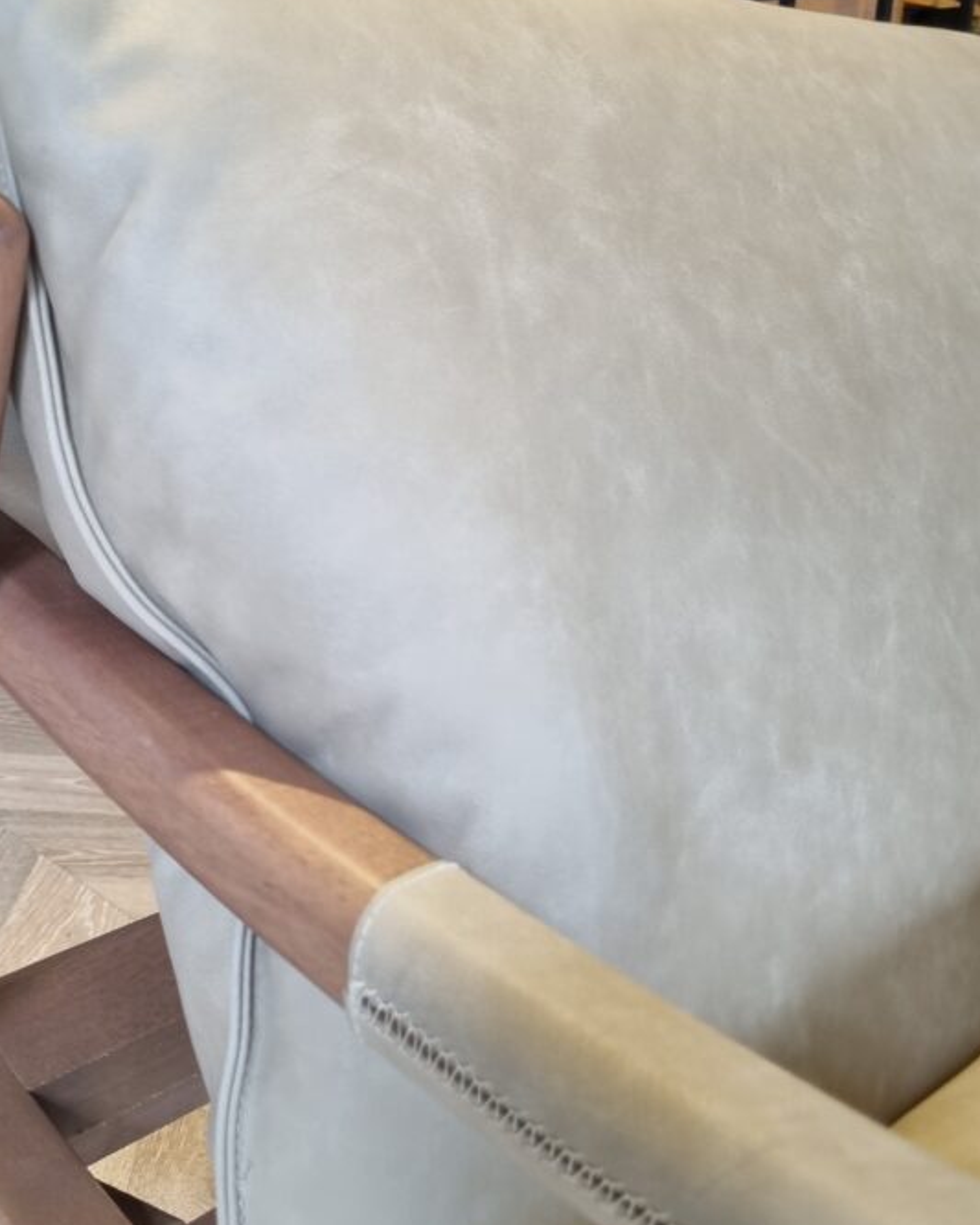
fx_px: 1414
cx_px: 279
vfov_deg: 46.5
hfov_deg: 37.5
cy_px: 484
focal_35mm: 39
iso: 250
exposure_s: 1/50
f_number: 1.8
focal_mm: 5.4
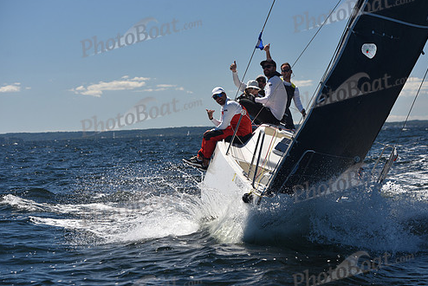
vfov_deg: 11.9
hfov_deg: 17.8
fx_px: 1368
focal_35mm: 115
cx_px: 248
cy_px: 148
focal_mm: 98
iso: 200
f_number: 5
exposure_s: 1/1000
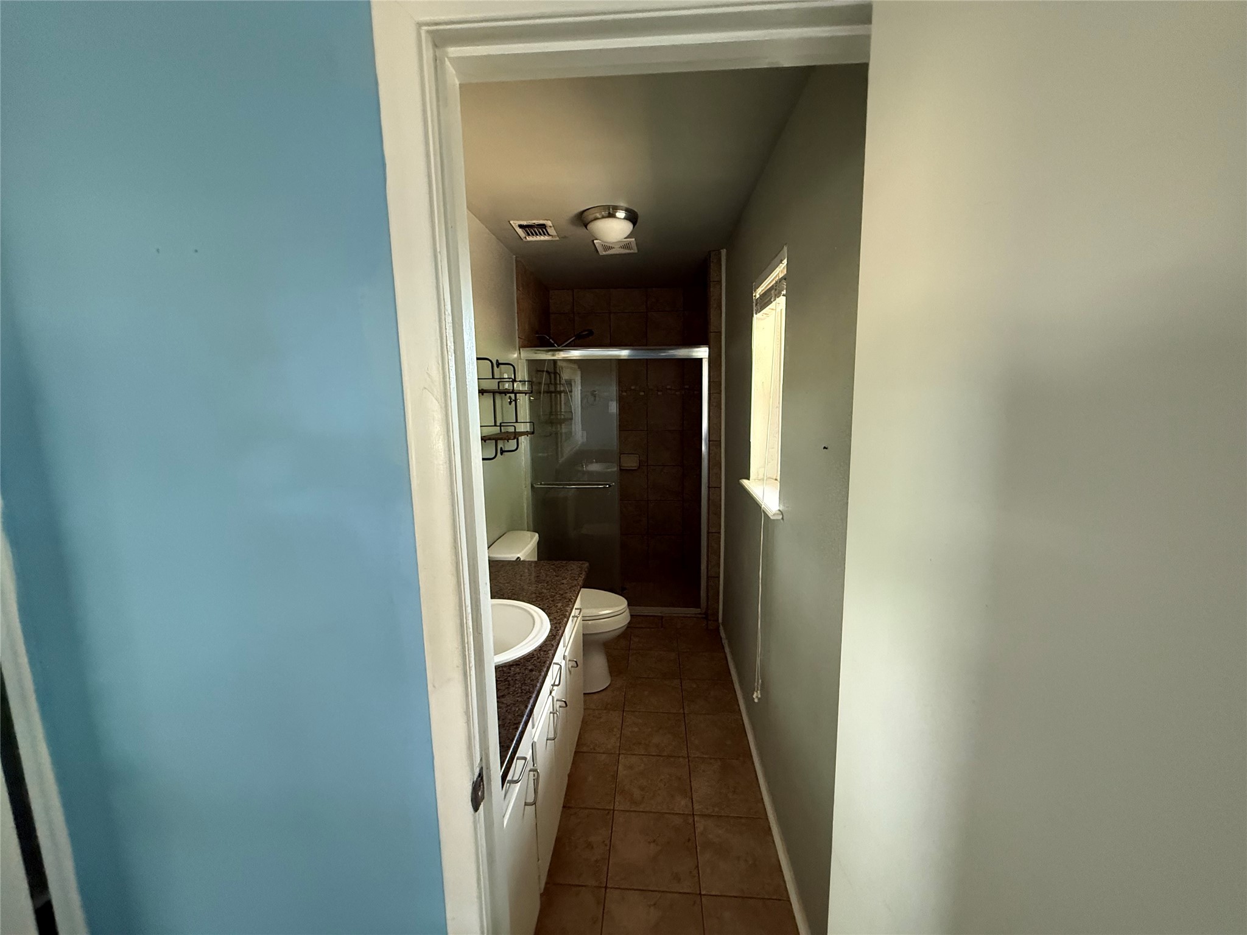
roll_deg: -0.6
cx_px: 624
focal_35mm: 14
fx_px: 504
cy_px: 468
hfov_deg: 102.1
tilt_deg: -6.0
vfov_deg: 85.7
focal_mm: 2.22
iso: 640
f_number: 2.2
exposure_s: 1/60
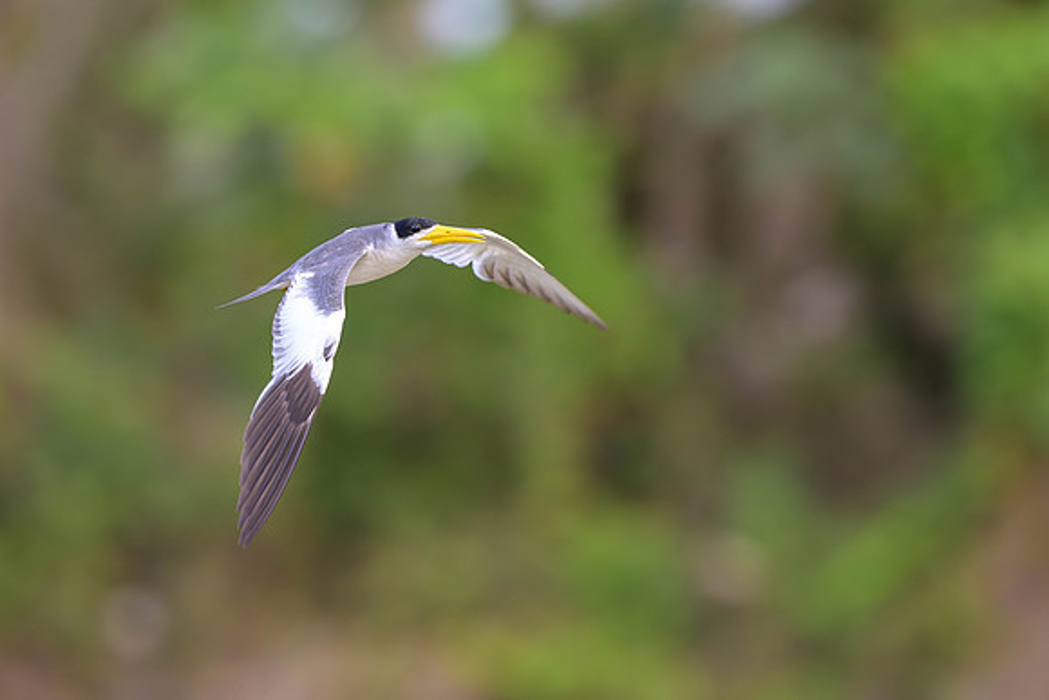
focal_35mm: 605
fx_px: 17629
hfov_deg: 3.4
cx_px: 409
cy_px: 438
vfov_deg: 2.3
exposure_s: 1/400
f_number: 4
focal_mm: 400
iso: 900
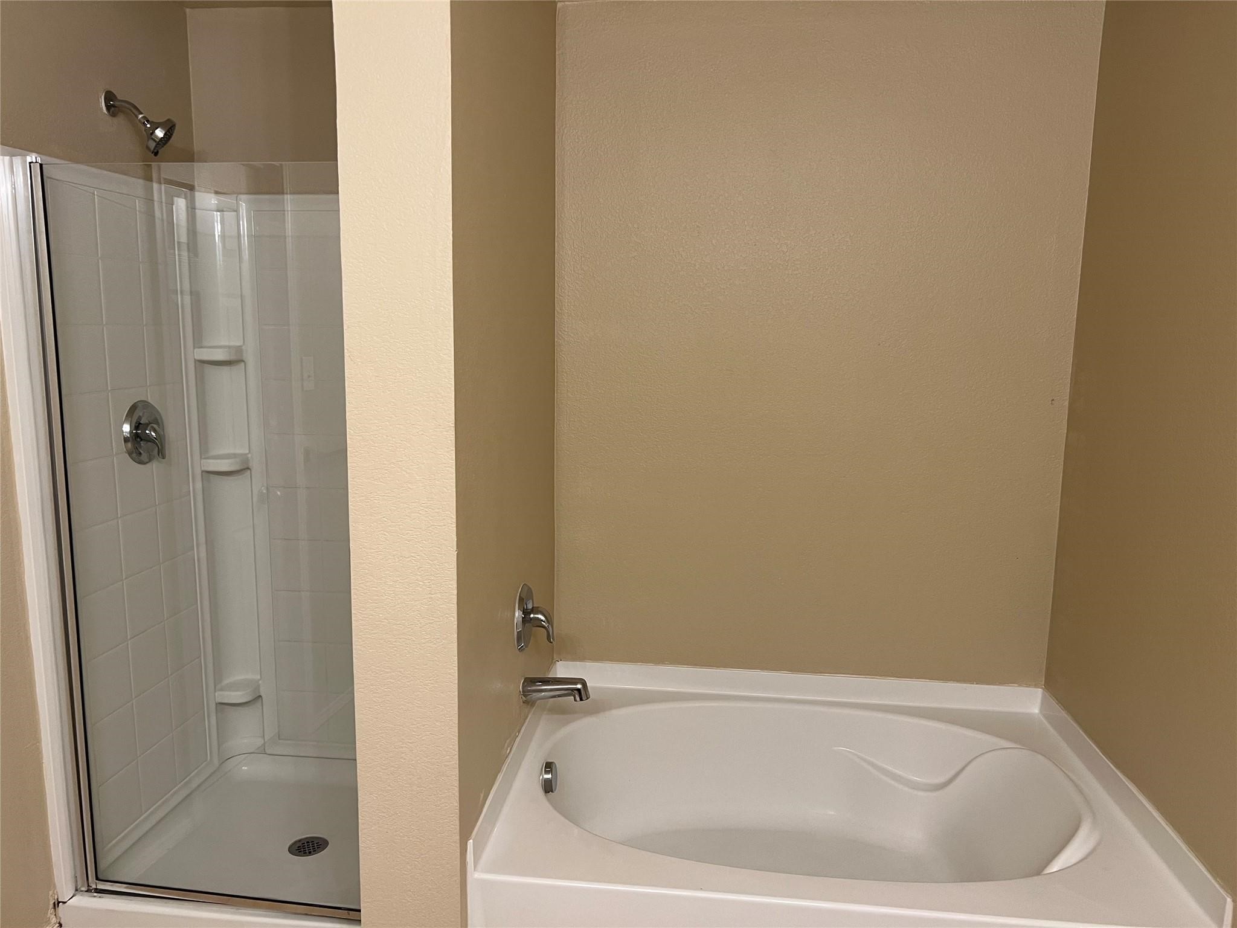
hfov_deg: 67.3
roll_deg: -0.5
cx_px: 618
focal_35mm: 26
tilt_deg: -9.3
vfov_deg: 53.1
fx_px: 929
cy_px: 464
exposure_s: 1/60
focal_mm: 5.7
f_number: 1.5
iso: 80
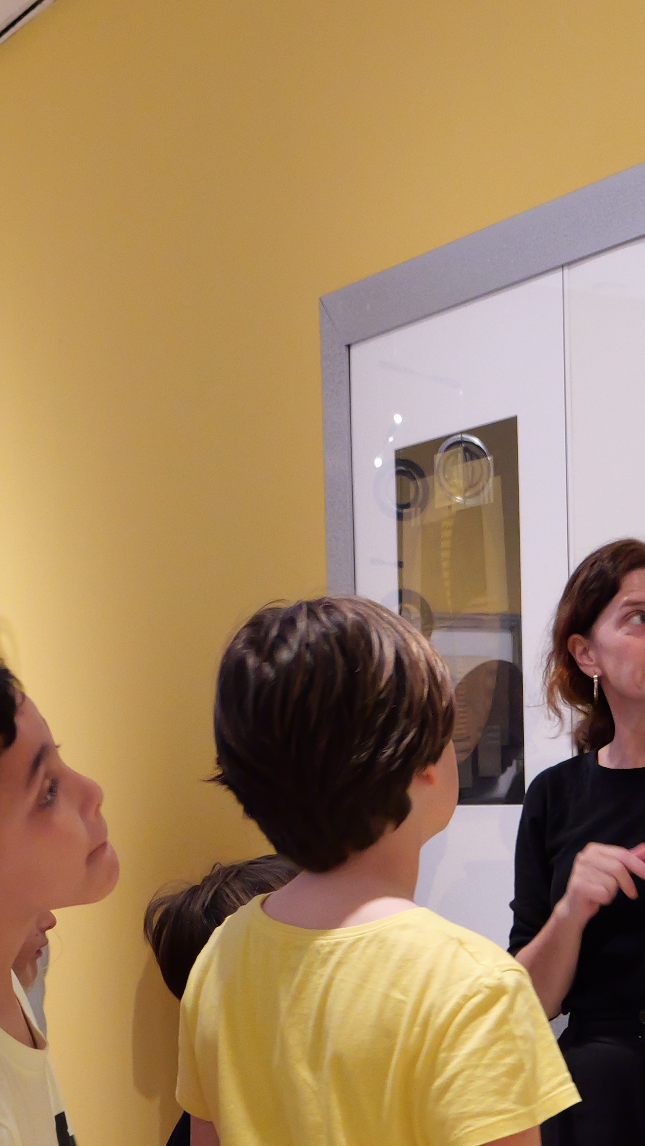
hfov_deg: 13.5
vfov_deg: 23.8
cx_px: 504
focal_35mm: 89
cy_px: 796
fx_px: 2706
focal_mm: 16
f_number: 3.3
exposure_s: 1/50
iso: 1600
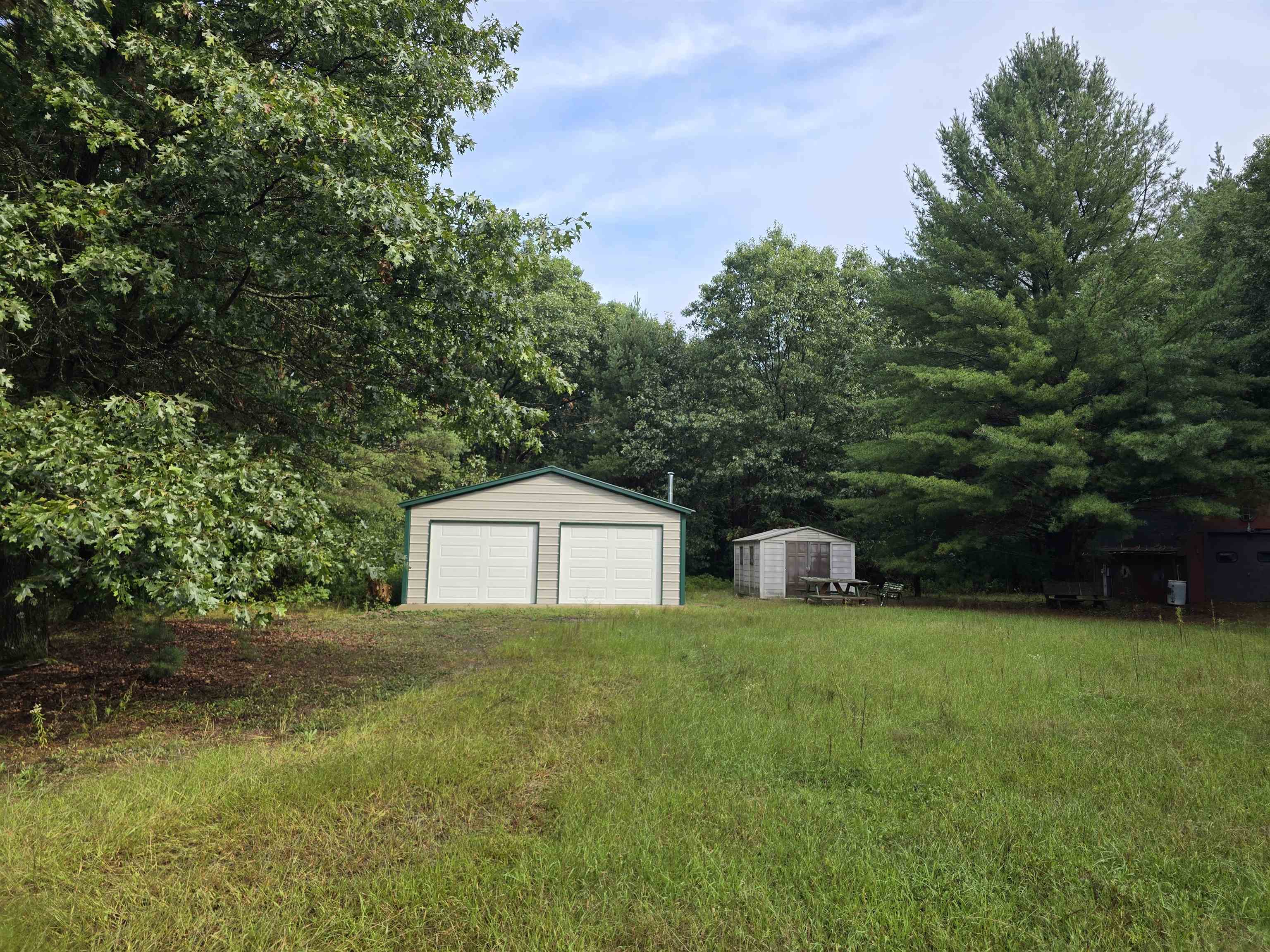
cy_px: 476
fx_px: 844
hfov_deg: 73.9
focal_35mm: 23
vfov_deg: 58.9
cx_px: 635
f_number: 1.7
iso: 12
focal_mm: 6.3
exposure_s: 1/286
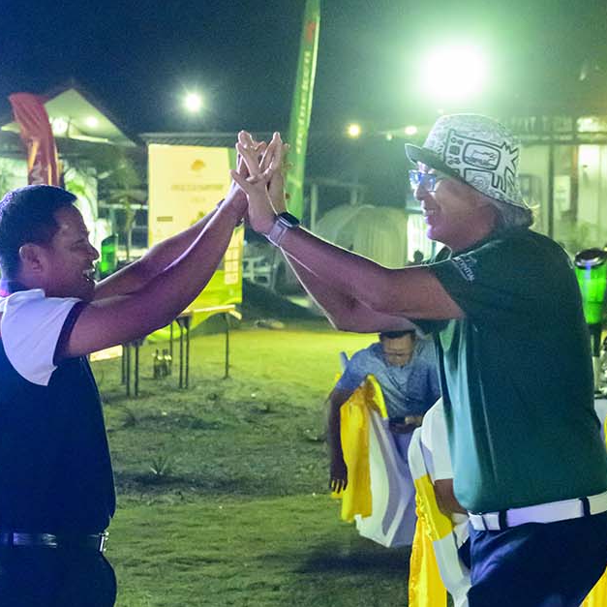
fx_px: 1587
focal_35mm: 80
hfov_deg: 21.6
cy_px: 386
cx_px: 281
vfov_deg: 21.6
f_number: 4.5
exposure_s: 1/250
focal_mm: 41
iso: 25600
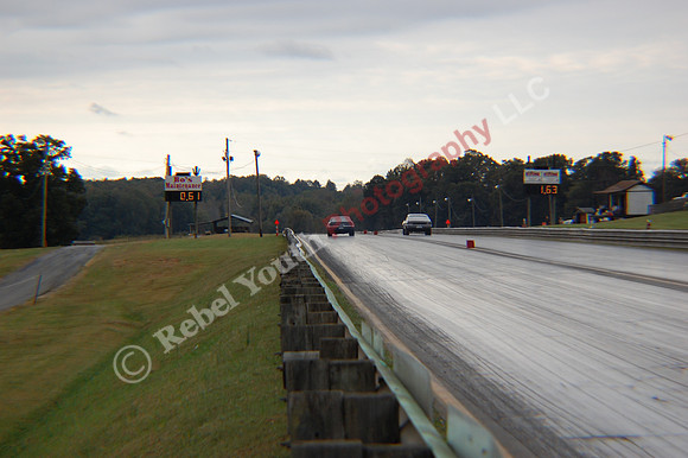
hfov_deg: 24.6
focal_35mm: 82
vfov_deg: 16.5
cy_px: 229
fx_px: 1576
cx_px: 344
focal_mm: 55
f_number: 5.6
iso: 400
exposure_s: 1/1000
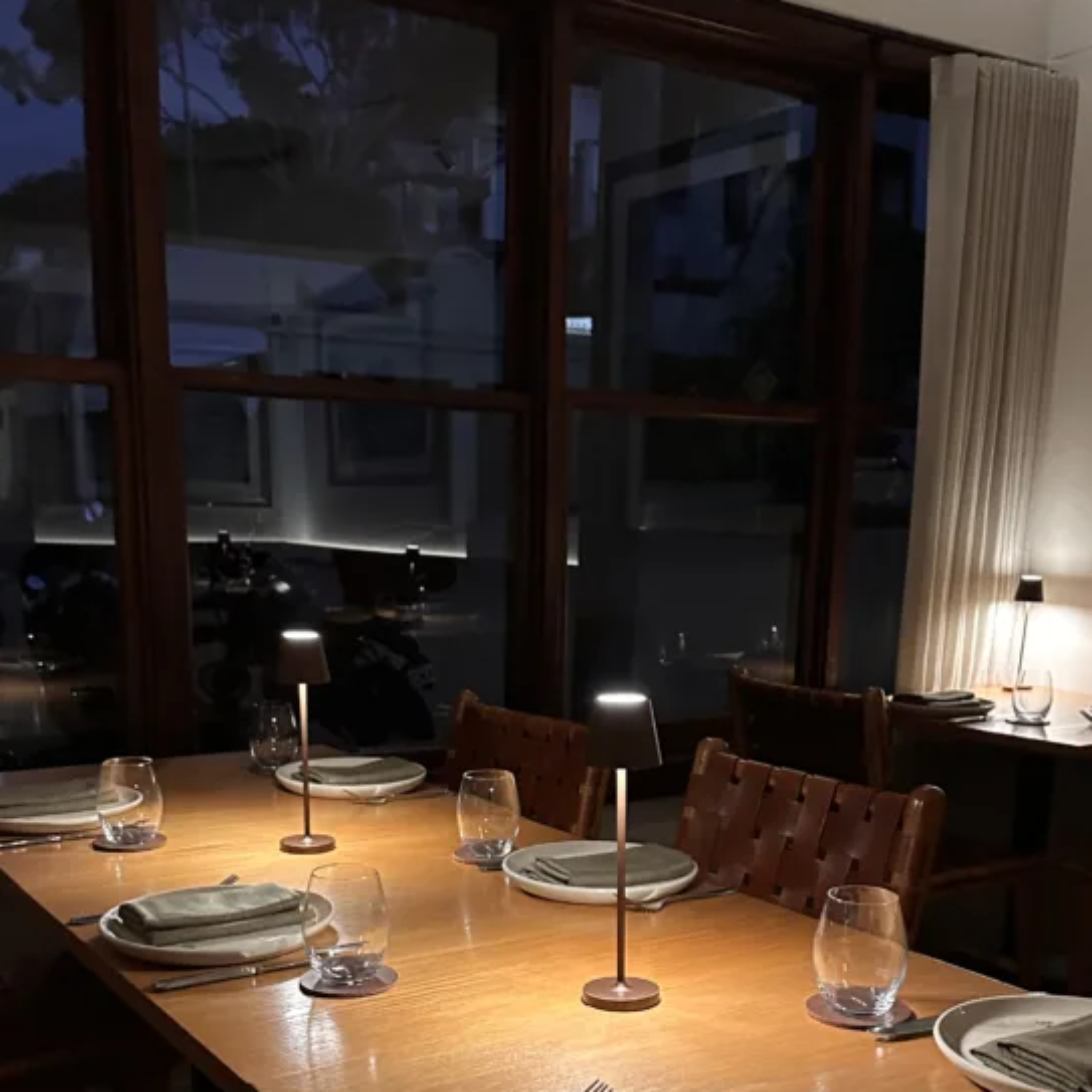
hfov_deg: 41.9
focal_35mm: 40
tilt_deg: -12.1
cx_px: 545
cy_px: 814
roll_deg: -2.0
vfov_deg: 40.7
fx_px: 1428
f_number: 1.78
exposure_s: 1/39
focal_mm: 6.86
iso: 1000
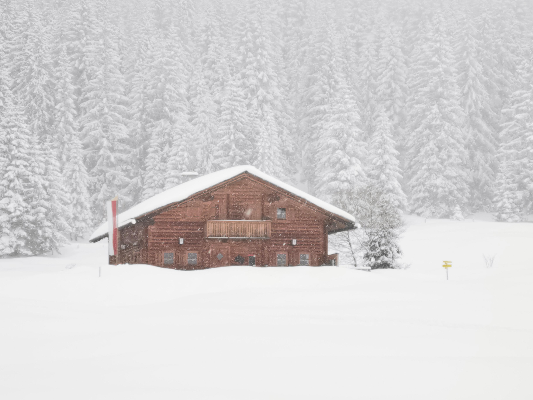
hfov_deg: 19.4
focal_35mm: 101
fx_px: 1555
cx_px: 266
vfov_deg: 14.6
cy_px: 200
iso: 50
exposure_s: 1/581
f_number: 2.4
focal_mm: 7.48
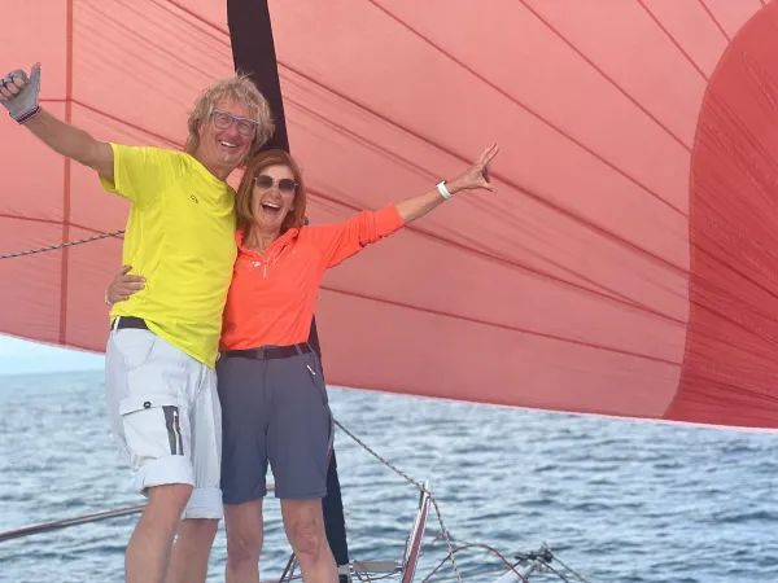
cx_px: 389
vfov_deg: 19.1
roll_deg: +2.0
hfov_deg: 25.3
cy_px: 292
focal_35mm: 77
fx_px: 1731
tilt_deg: +2.4
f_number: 2.8
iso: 32
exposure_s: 1/501
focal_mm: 9
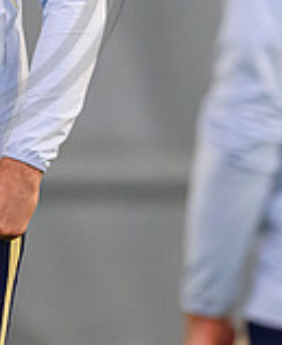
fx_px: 19734
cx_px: 85
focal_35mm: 1915
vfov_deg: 1.0
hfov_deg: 0.8
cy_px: -62
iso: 5000
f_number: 3.2
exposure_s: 1/1250
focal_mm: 400
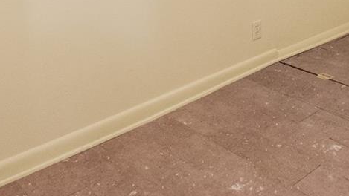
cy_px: -95
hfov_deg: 38.9
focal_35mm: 50
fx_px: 463
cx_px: 303
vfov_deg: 20.6
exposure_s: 1/15
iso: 11400
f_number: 8
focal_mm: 14
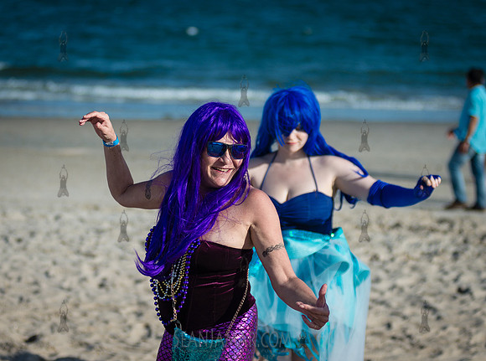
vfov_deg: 14.2
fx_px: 1453
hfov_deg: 19.0
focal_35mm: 104
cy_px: 204
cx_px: 218
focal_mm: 80
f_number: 2.8
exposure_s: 1/4000
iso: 125
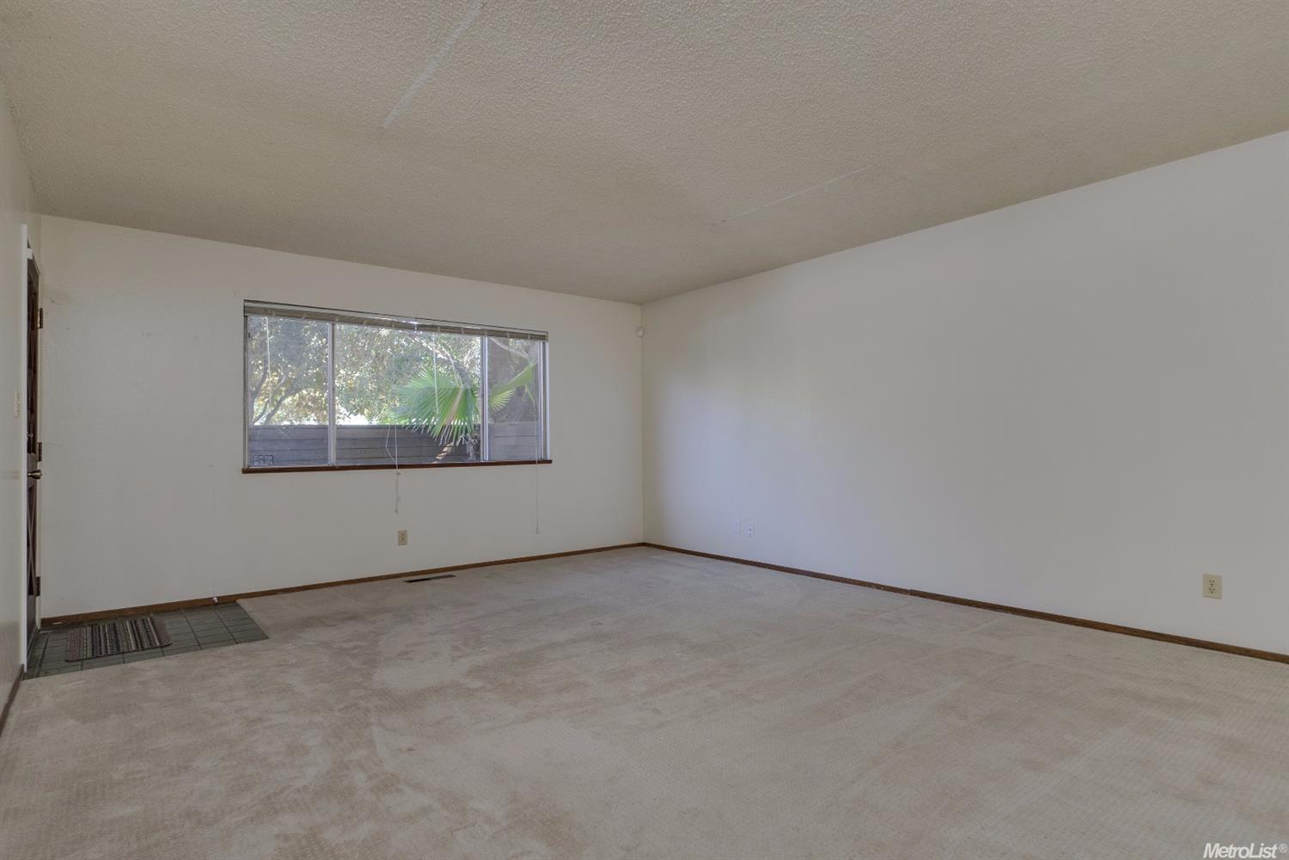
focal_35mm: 18
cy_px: 430
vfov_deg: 67.4
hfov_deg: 90.0
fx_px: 644
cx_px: 644
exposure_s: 1/10
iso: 100
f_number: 5
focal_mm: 12
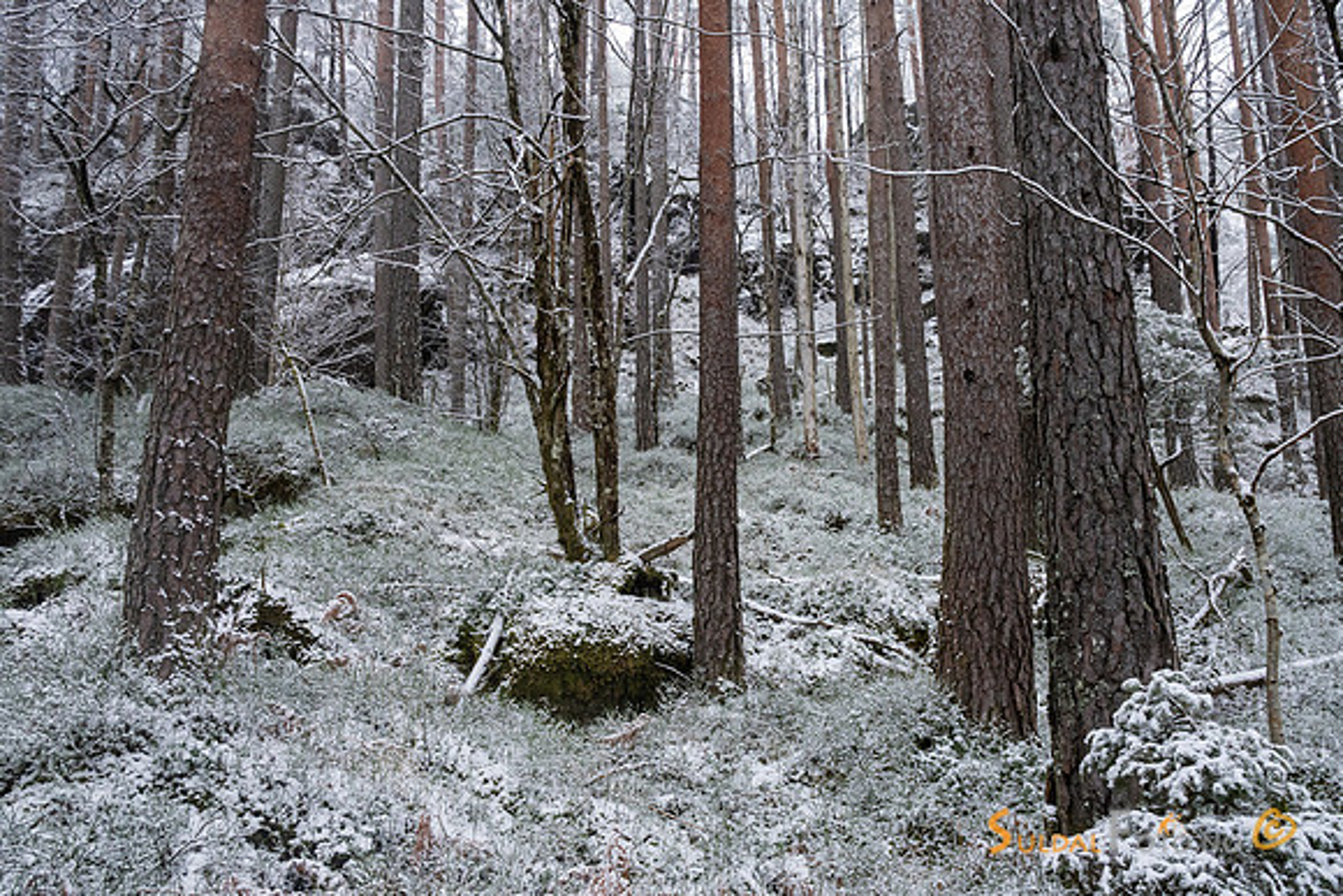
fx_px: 1087
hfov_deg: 63.4
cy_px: 448
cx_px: 672
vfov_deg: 44.8
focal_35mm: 29
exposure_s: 1/30
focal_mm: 14
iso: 2000
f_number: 5
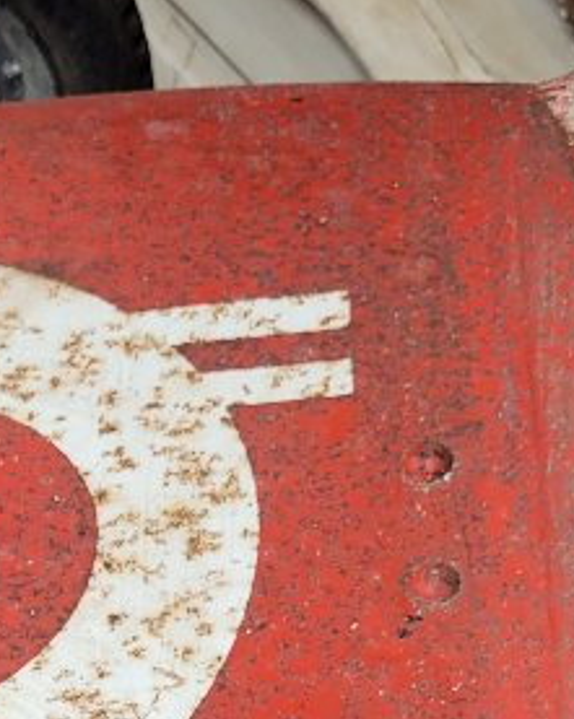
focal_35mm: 110
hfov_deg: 13.7
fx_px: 2340
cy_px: 1018
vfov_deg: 16.2
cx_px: -55
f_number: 1.8
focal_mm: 5.4
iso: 64
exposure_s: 1/100
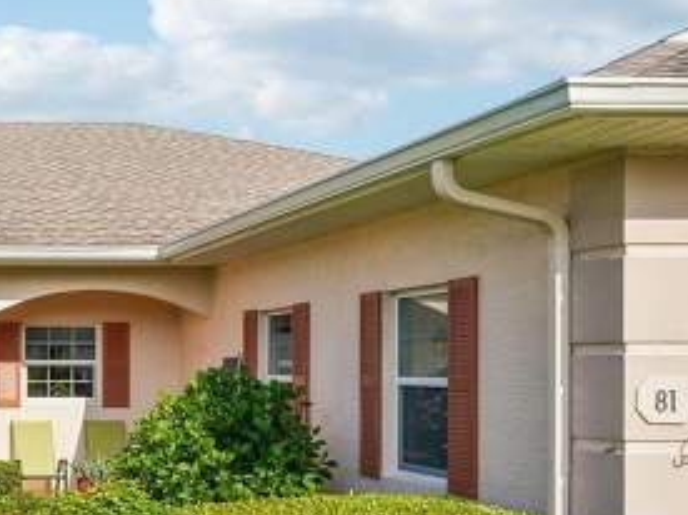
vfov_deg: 25.9
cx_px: -133
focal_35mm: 56
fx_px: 1113
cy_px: 366
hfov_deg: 29.6
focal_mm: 20
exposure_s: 1/40
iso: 100
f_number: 20
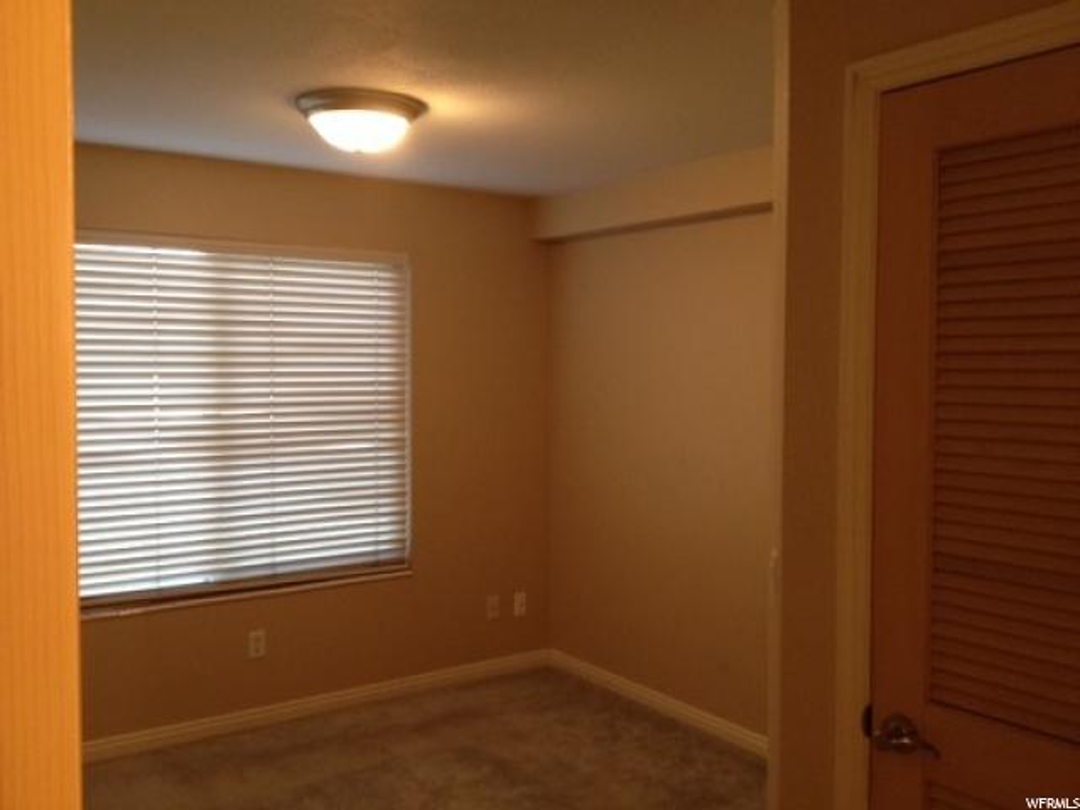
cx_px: 540
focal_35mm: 35
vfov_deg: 40.7
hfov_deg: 52.6
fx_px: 1092
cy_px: 405
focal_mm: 4.28
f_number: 2.4
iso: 125
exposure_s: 1/20
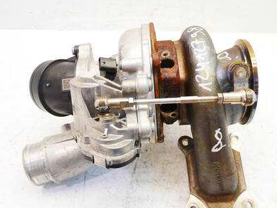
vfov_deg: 38.5
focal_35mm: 37
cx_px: 146
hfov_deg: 50.1
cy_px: 126
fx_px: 296
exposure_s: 1/60
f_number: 3.7
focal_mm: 15
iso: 640
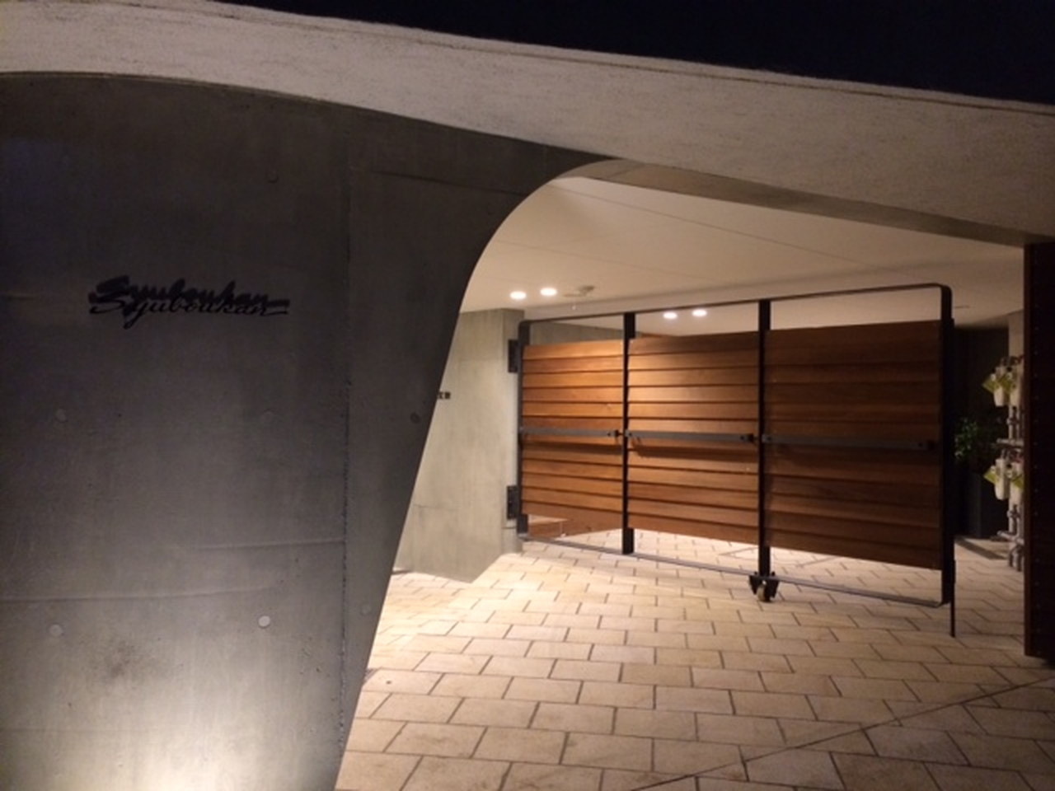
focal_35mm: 30
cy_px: 396
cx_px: 528
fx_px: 914
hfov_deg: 60.0
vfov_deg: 46.8
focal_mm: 4.12
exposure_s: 1/30
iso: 320
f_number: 2.2
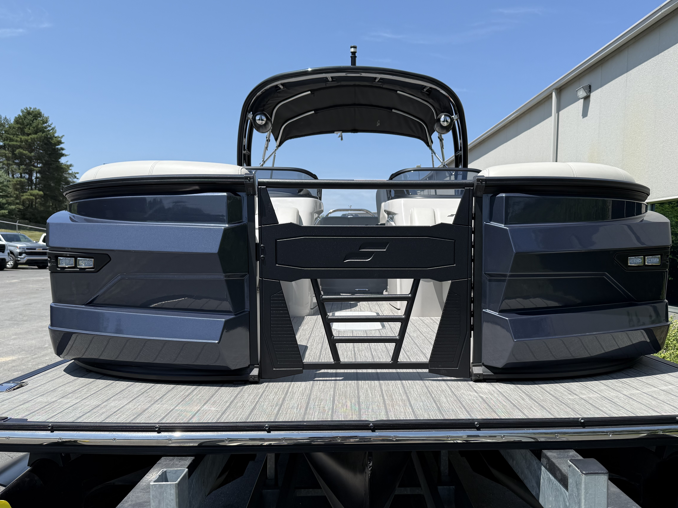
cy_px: 294
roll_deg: -0.9
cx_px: 370
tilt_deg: -4.7
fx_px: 588
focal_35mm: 30
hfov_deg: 59.9
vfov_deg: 46.6
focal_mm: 6.76
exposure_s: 1/3584
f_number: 1.78
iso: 80
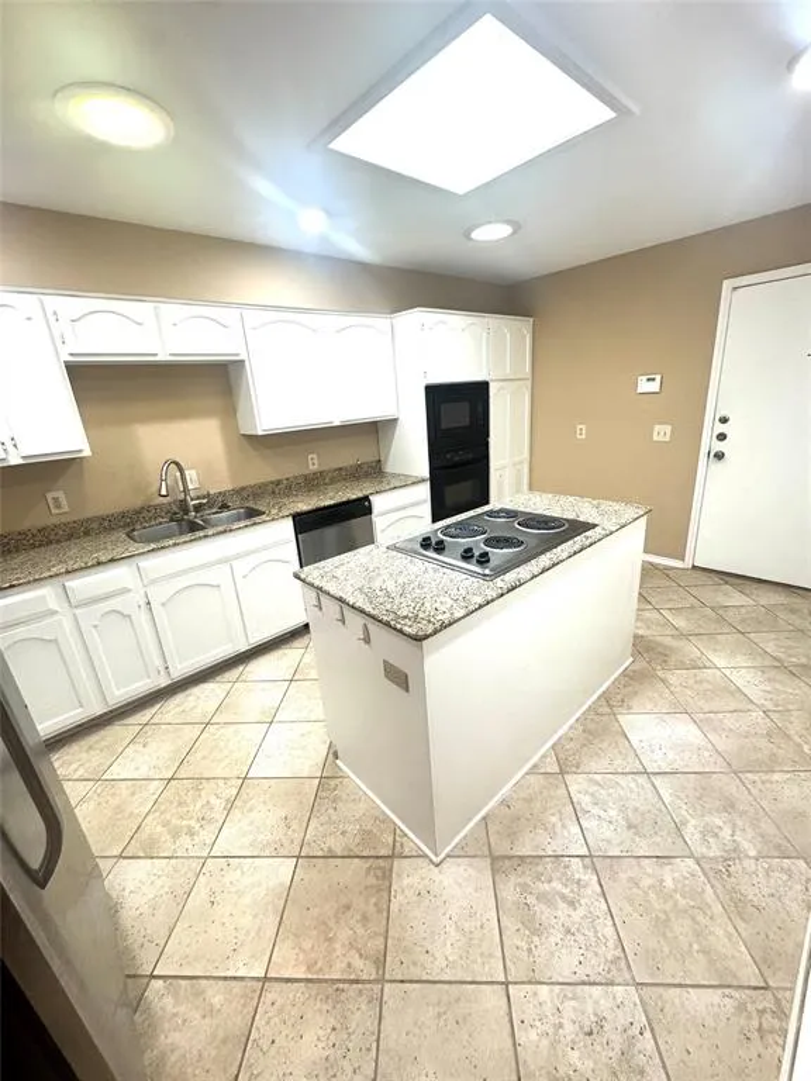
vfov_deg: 102.1
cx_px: 406
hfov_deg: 85.7
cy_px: 540
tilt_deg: -17.7
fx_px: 437
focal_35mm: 14
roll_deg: +4.7
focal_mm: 2.22
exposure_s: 1/120
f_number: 2.2
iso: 200
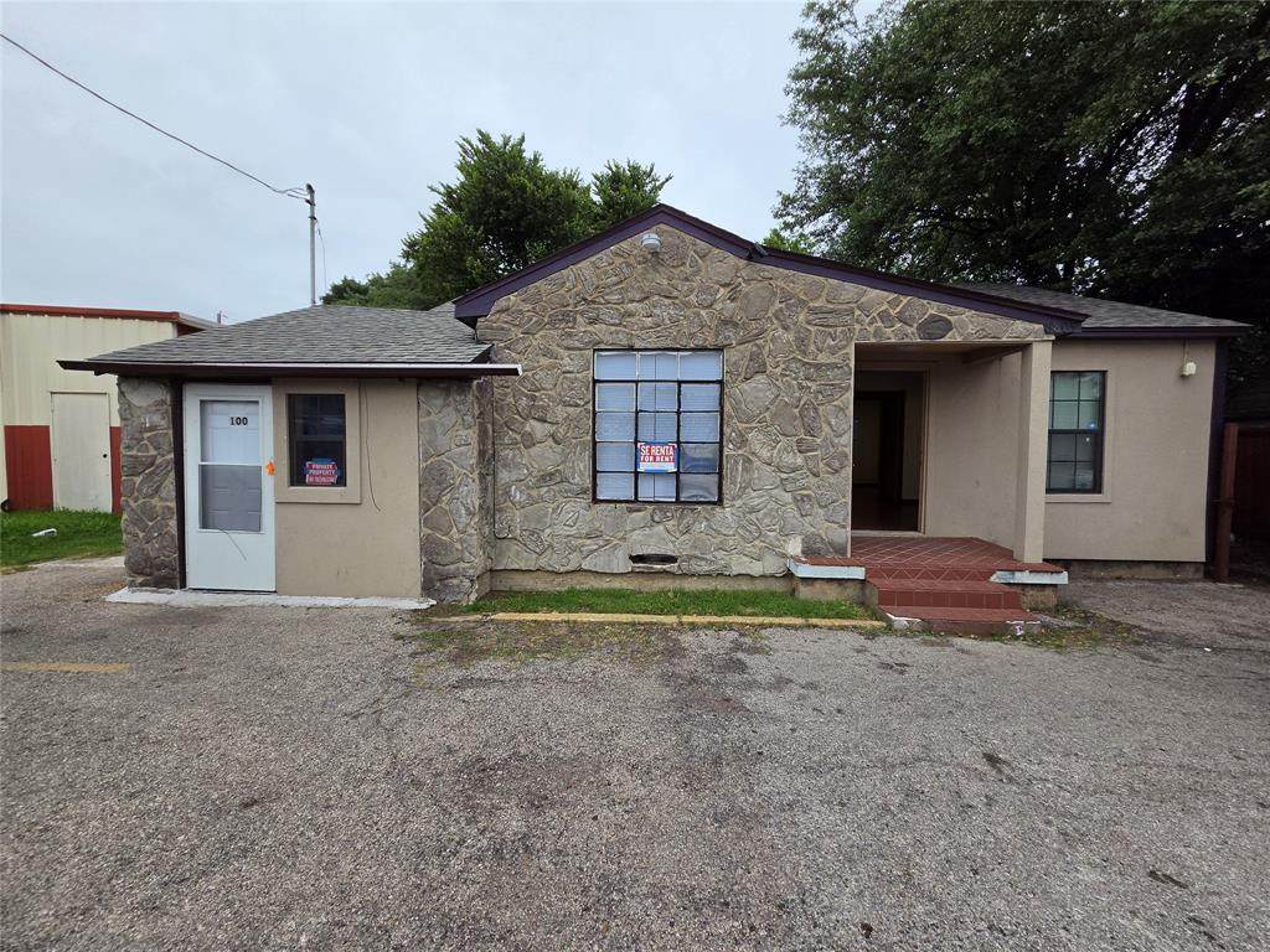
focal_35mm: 13
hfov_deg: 106.2
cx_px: 635
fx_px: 477
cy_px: 476
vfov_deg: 89.9
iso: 100
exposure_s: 1/1632
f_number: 2.2
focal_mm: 2.2
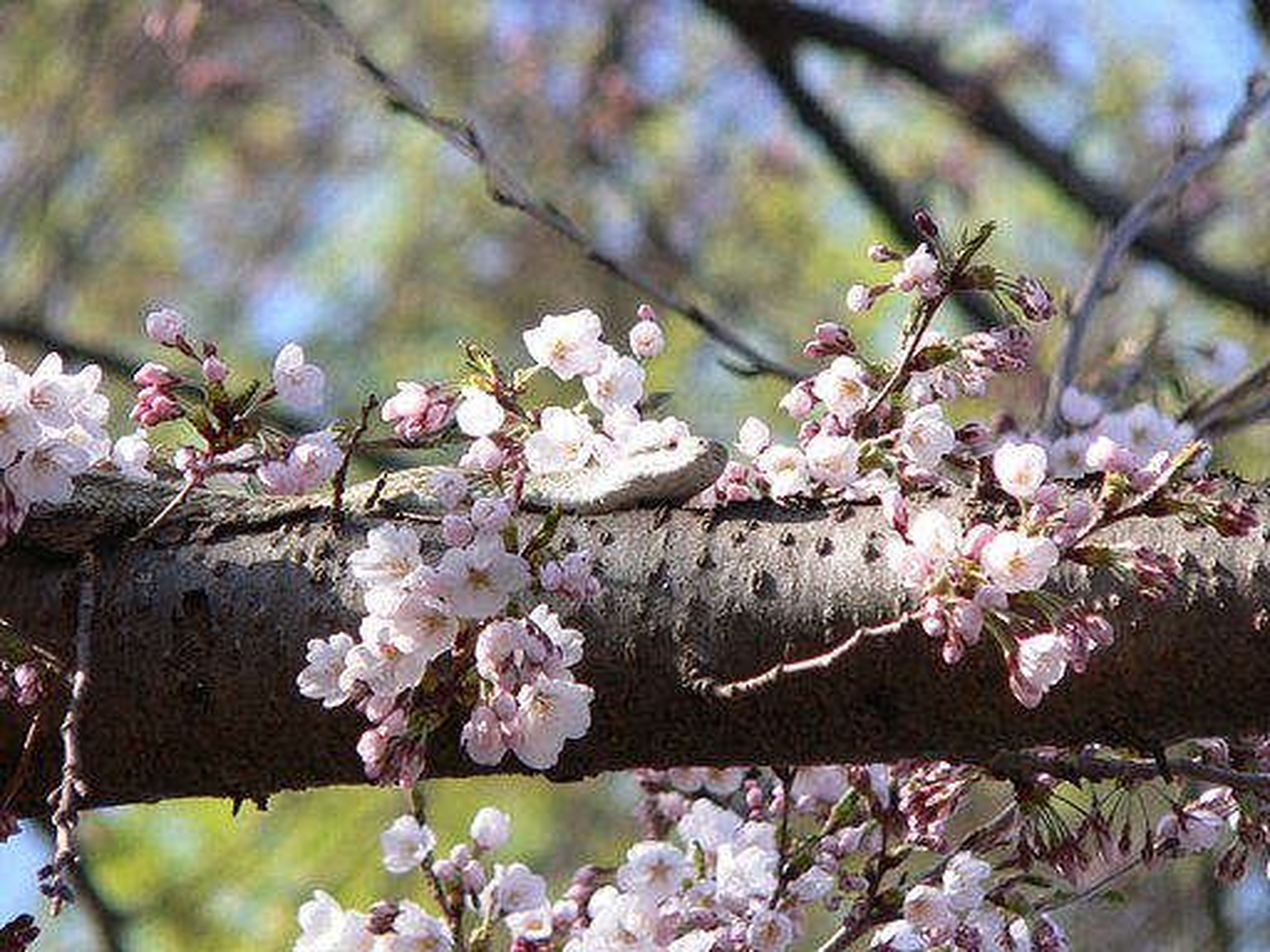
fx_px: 15849
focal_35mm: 432
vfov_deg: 3.4
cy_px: 476
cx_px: 635
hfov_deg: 4.6
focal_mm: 72
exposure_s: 1/200
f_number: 4
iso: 80
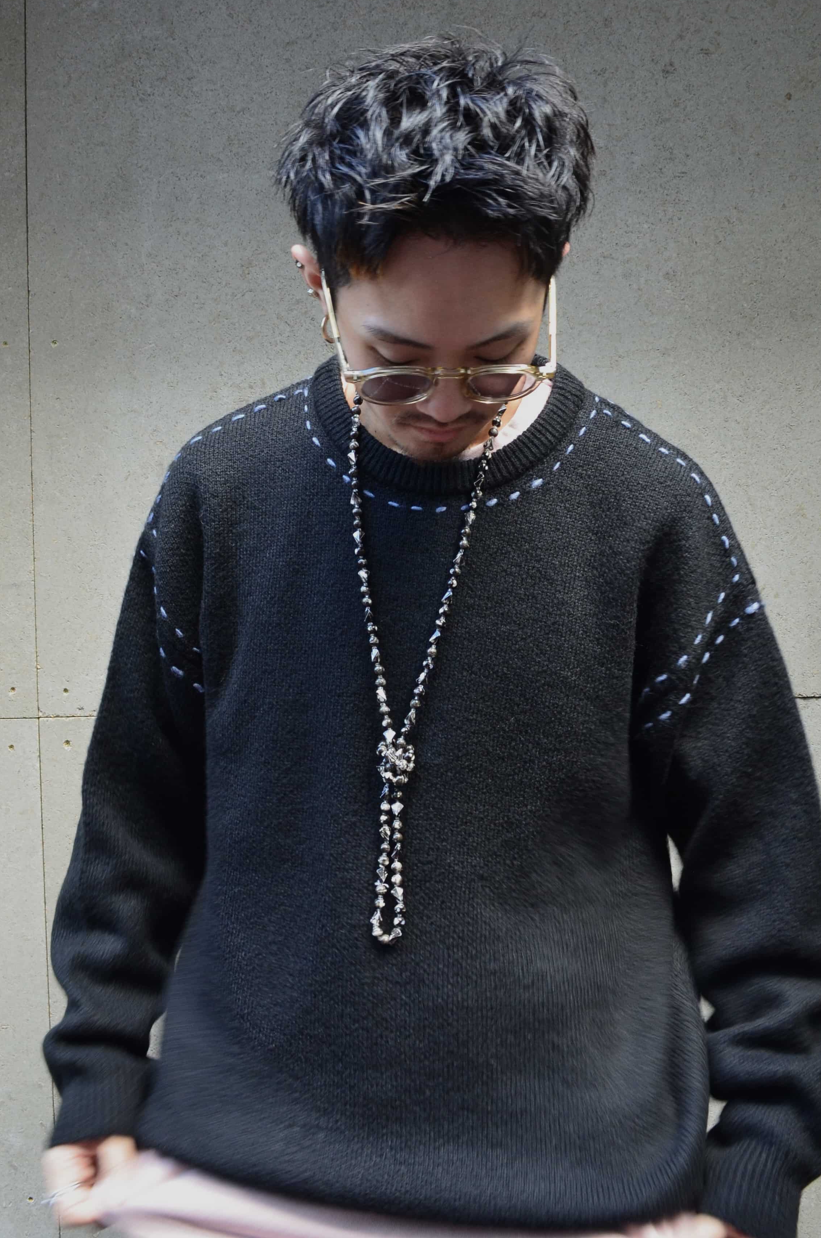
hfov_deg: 34.0
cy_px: 535
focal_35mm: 39
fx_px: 1339
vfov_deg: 49.5
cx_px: 453
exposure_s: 1/30
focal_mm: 18
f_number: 7.1
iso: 800
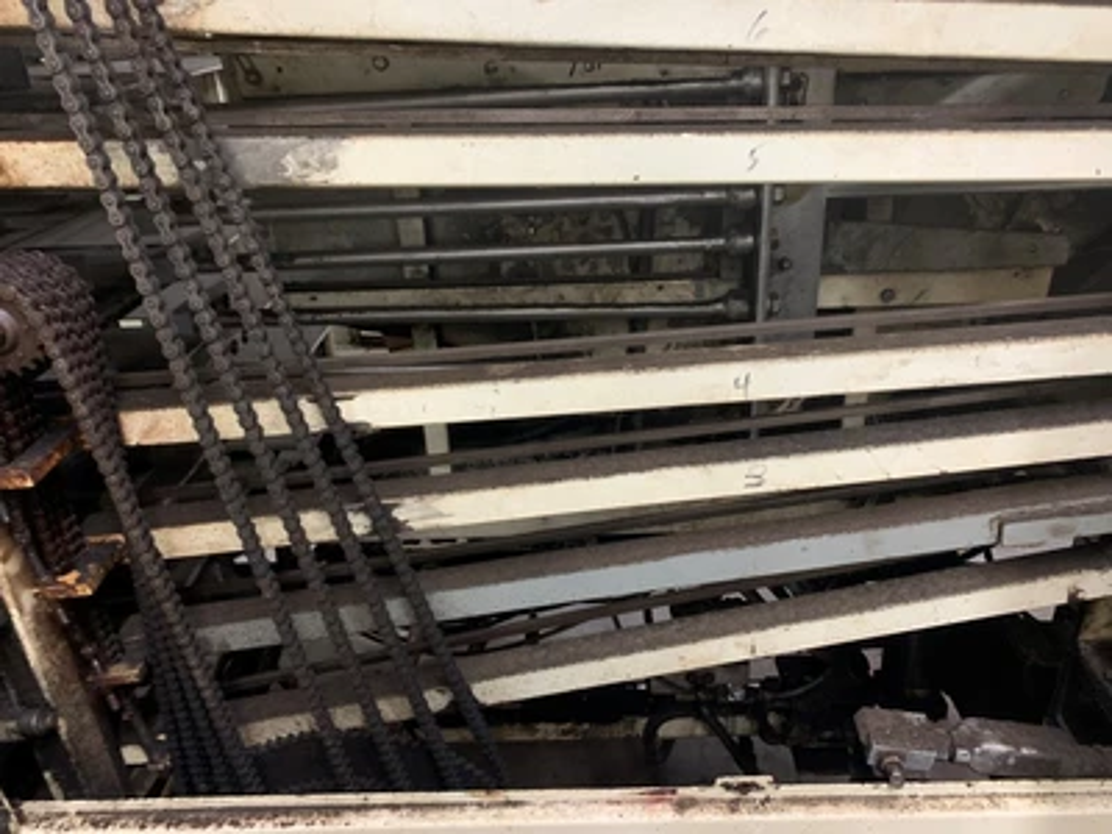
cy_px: 417
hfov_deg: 67.3
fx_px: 835
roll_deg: +0.8
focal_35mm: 26
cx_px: 556
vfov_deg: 53.1
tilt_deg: -24.4
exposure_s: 1/30
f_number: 1.8
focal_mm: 4.25
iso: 400
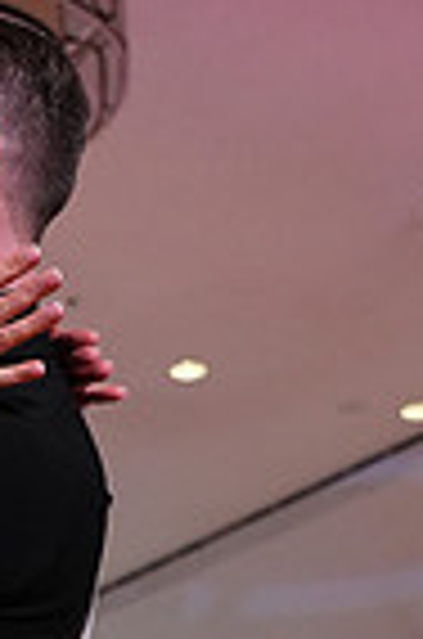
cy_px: 904
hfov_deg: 10.3
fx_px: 2249
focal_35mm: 127
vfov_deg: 15.2
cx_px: -268
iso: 2500
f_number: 4
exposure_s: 1/500
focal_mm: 31
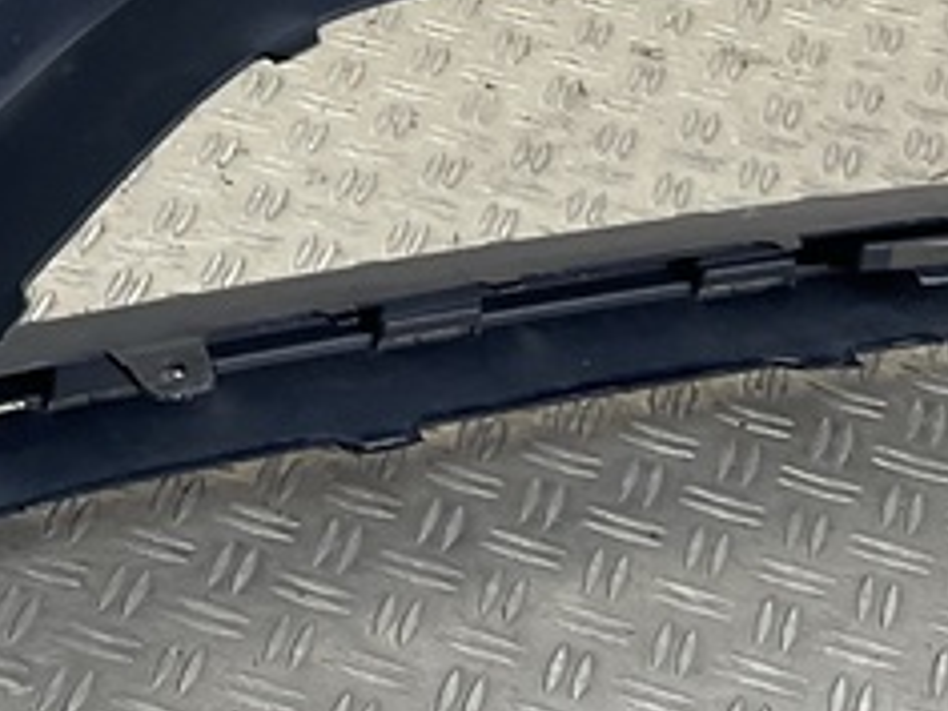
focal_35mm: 124
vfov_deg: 11.9
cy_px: 129
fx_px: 3396
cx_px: -233
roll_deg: -8.9
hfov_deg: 15.3
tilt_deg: -30.5
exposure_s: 1/120
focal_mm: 3
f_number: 1.8
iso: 40
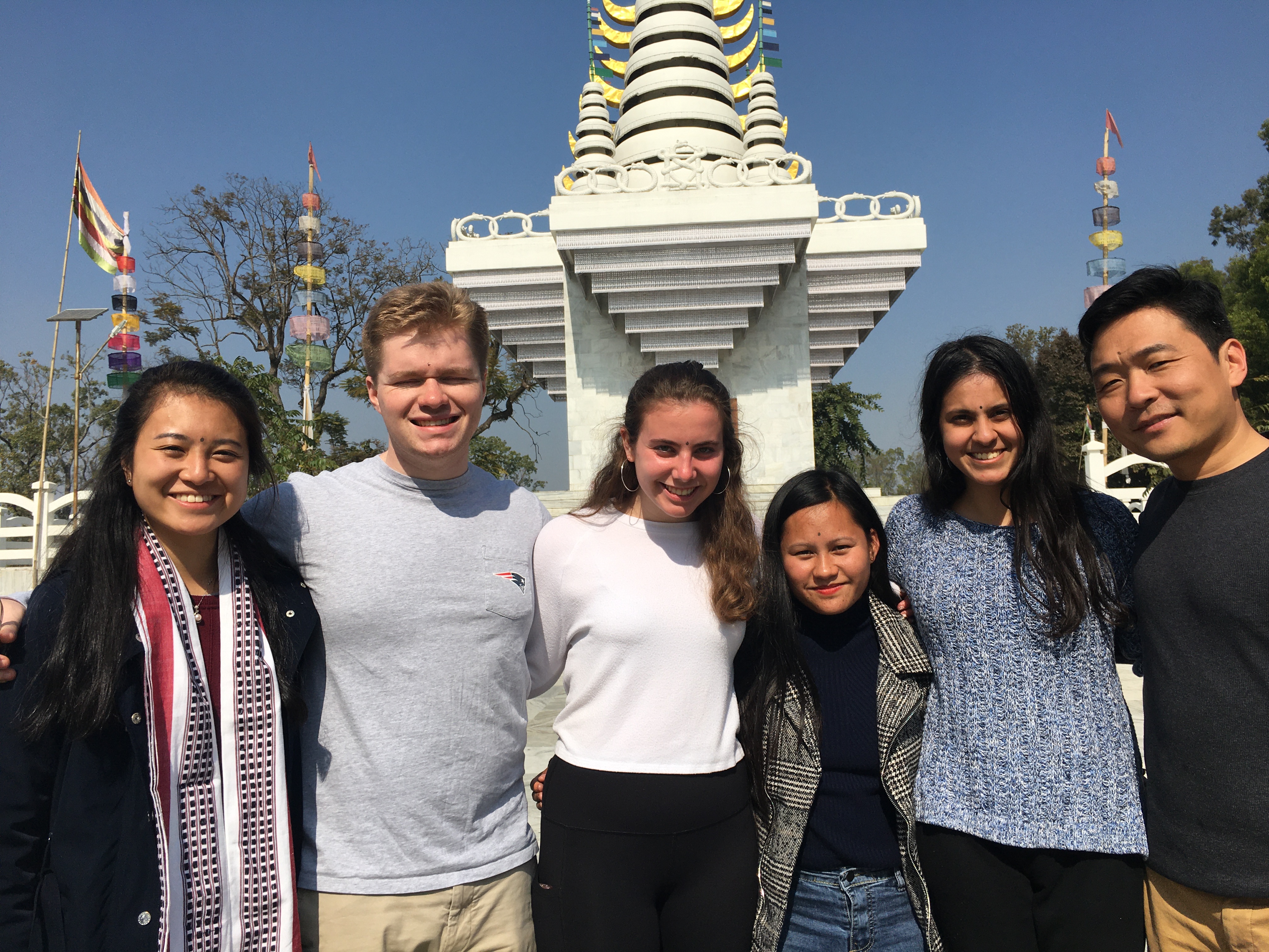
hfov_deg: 61.7
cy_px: 476
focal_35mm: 29
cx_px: 634
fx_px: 1063
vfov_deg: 48.2
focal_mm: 4.15
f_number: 2.2
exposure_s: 1/2404
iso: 25
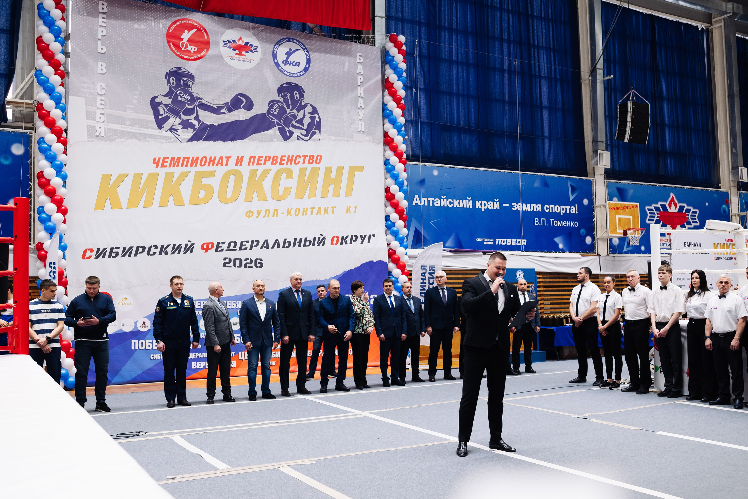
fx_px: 727
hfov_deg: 54.4
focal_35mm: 35
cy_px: 250
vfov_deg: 37.9
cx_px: 374
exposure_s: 1/160
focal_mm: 35
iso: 400
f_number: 3.2
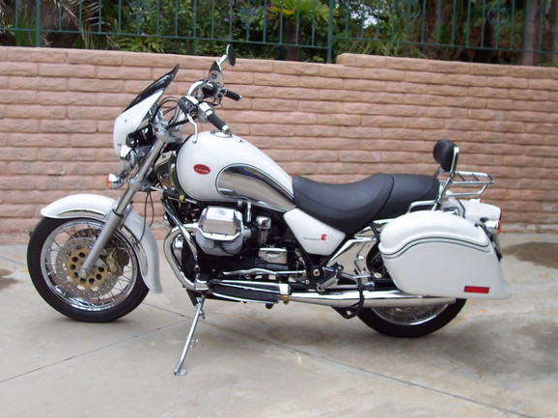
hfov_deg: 45.8
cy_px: 188
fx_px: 661
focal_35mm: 41
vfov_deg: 35.1
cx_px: 287
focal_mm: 5.6
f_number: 2.8
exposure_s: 1/350
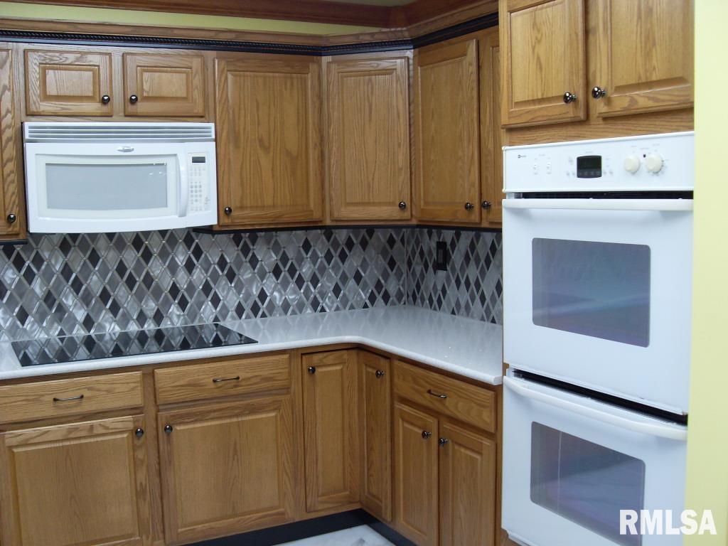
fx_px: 736
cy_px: 273
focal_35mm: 35
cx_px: 364
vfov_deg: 40.7
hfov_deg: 52.6
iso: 100
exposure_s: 1/30
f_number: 2.8
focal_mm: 6.3
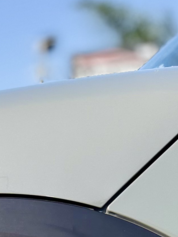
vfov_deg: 14.6
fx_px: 788
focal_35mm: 115
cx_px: -46
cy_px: 453
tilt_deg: -12.6
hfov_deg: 12.5
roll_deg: +1.0
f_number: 1.78
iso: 80
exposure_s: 1/2801
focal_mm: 6.76
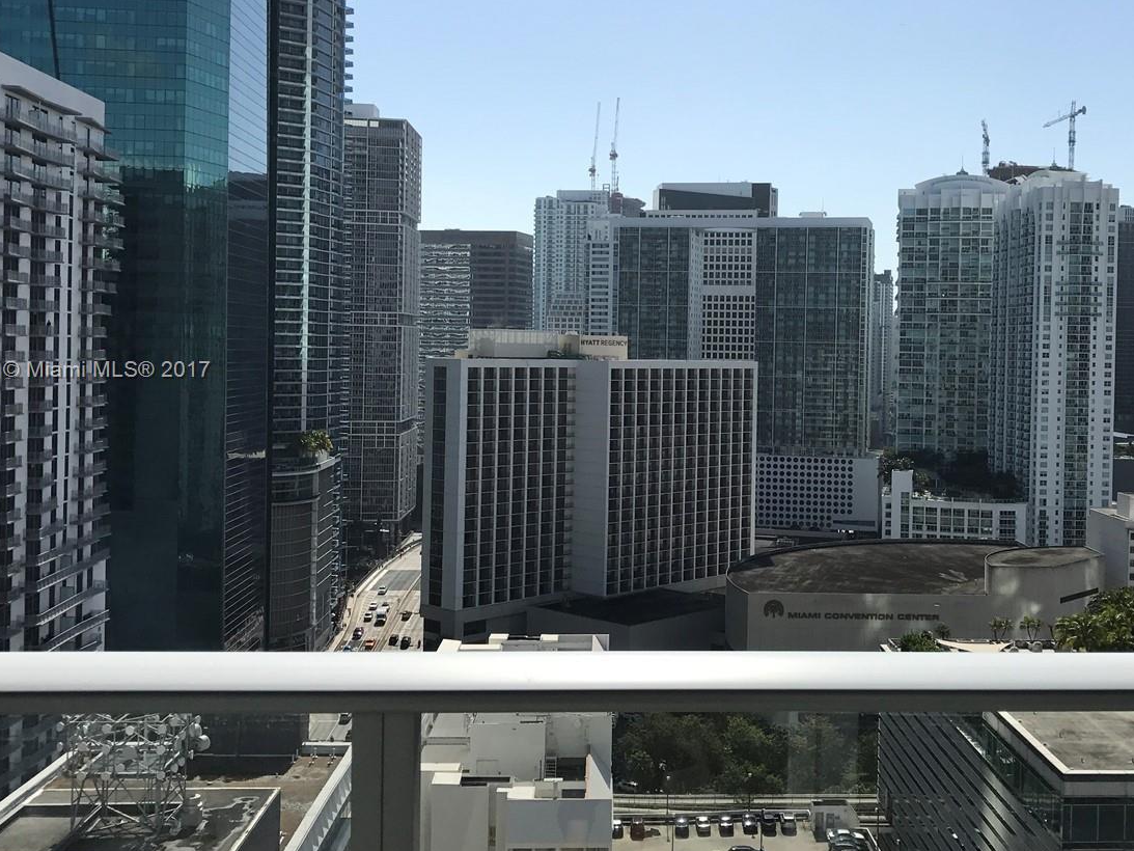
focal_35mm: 41
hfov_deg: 45.4
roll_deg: -0.8
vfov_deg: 35.1
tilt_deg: -0.2
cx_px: 709
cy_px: 372
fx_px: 1343
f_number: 1.8
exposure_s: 1/5988
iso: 20
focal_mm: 3.99
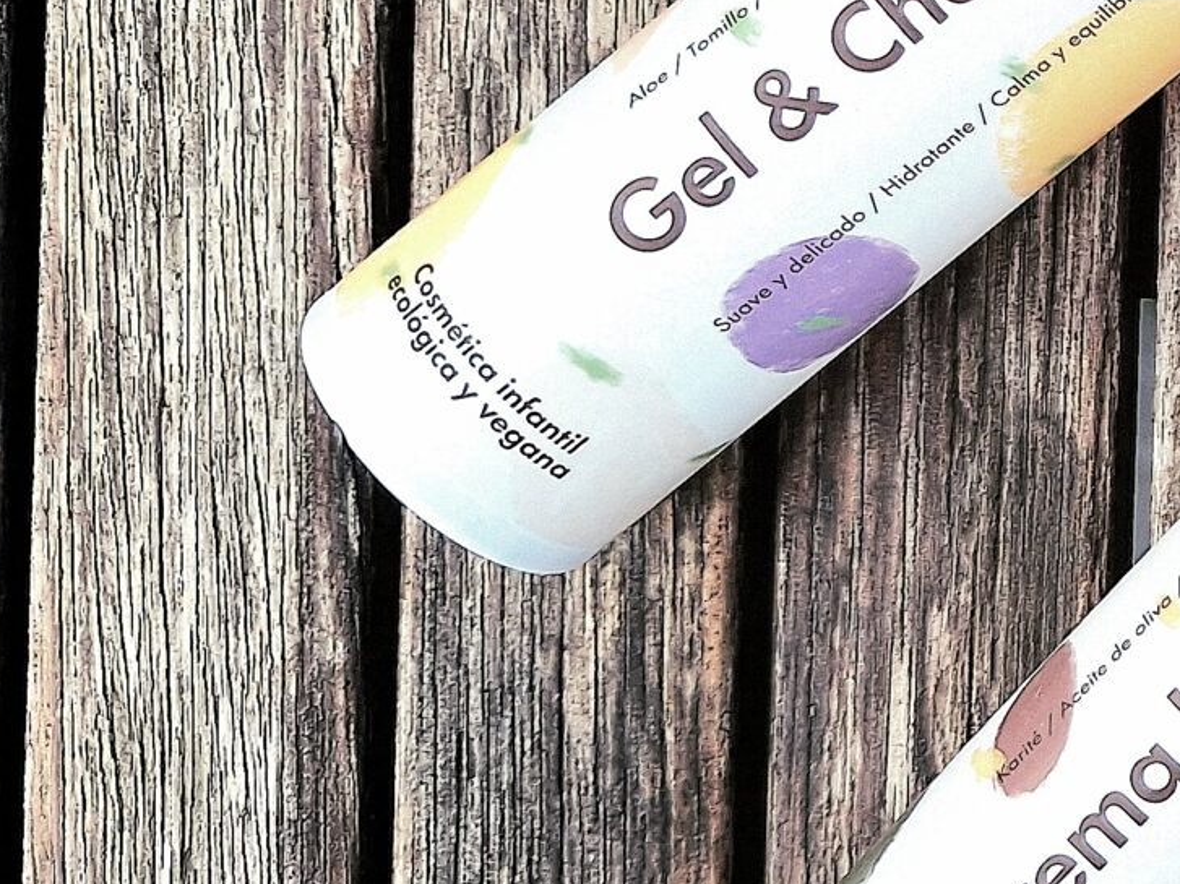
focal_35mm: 81
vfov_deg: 18.0
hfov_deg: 19.9
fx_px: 2761
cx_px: 1907
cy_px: 165
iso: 40
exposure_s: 1/455
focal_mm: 5.54
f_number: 1.8
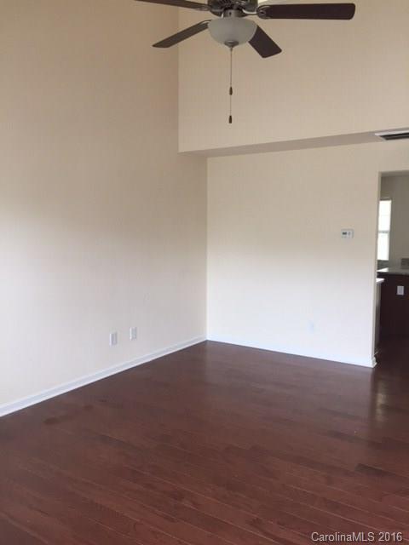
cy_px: 272
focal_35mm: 29
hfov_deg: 48.2
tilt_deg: -5.1
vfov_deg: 61.7
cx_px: 204
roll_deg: +0.7
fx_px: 457
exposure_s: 1/30
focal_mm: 4.15
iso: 32
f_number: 2.2
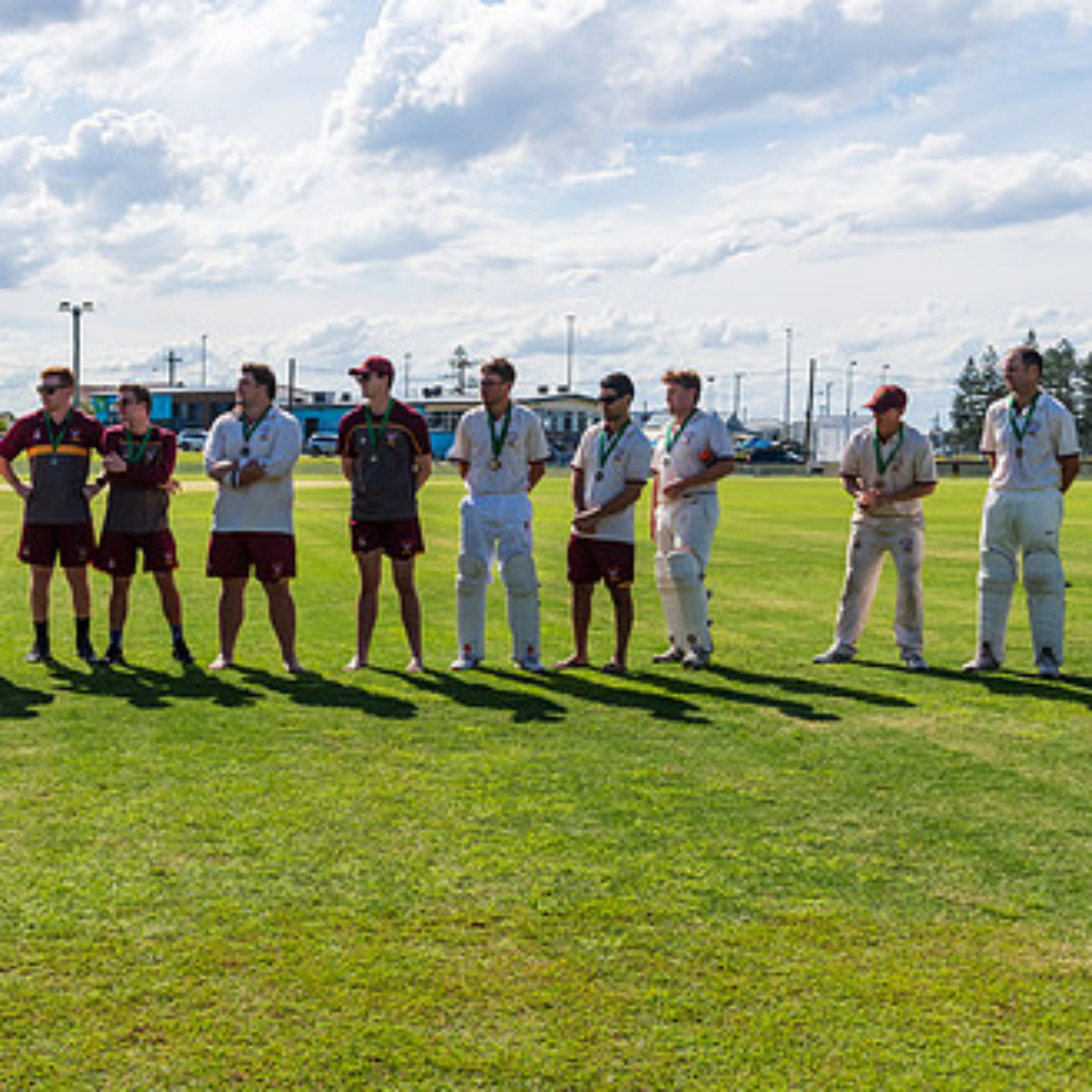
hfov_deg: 34.0
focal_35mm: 48
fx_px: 1713
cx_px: 179
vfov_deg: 35.3
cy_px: 616
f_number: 6.3
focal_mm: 32
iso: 400
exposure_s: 1/3200
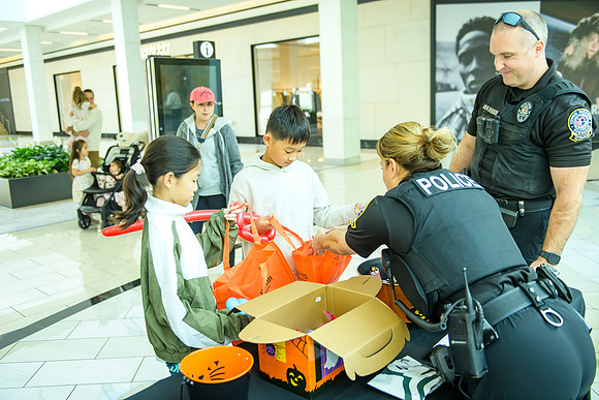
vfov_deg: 41.1
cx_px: 300
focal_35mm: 32
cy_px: 200
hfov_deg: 58.7
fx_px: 533
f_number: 2.8
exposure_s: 1/200
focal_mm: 32
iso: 400
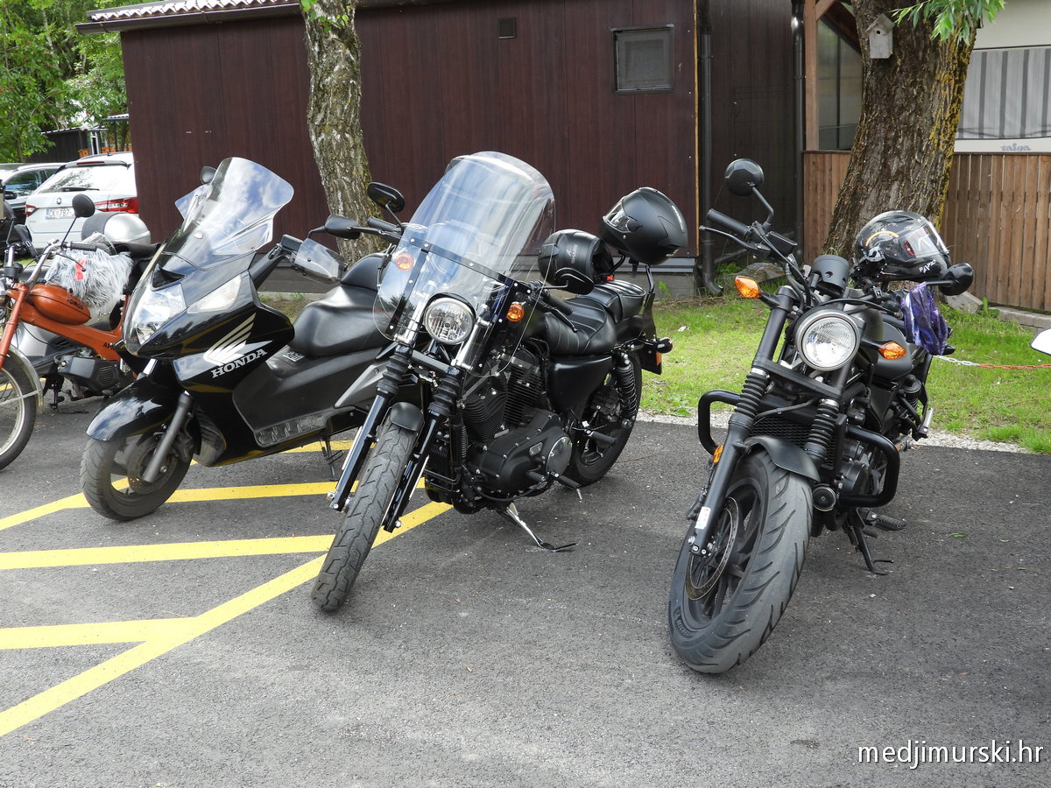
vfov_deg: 35.1
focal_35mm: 41
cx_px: 526
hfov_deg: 45.8
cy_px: 394
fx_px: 1245
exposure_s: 1/160
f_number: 3.2
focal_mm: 7.4
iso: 100
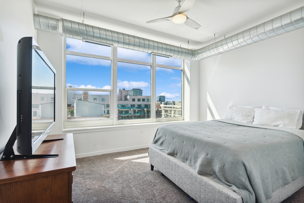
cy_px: 102
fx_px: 144
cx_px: 152
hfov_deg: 93.3
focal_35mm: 17
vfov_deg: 70.5
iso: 200
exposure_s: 1/80
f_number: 8
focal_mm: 17
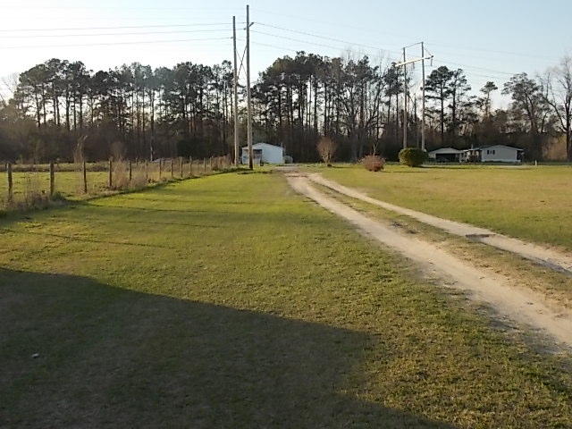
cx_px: 286
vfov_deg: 41.8
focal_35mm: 34
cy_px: 214
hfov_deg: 54.0
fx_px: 562
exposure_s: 1/320
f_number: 3.4
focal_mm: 6.1
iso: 80
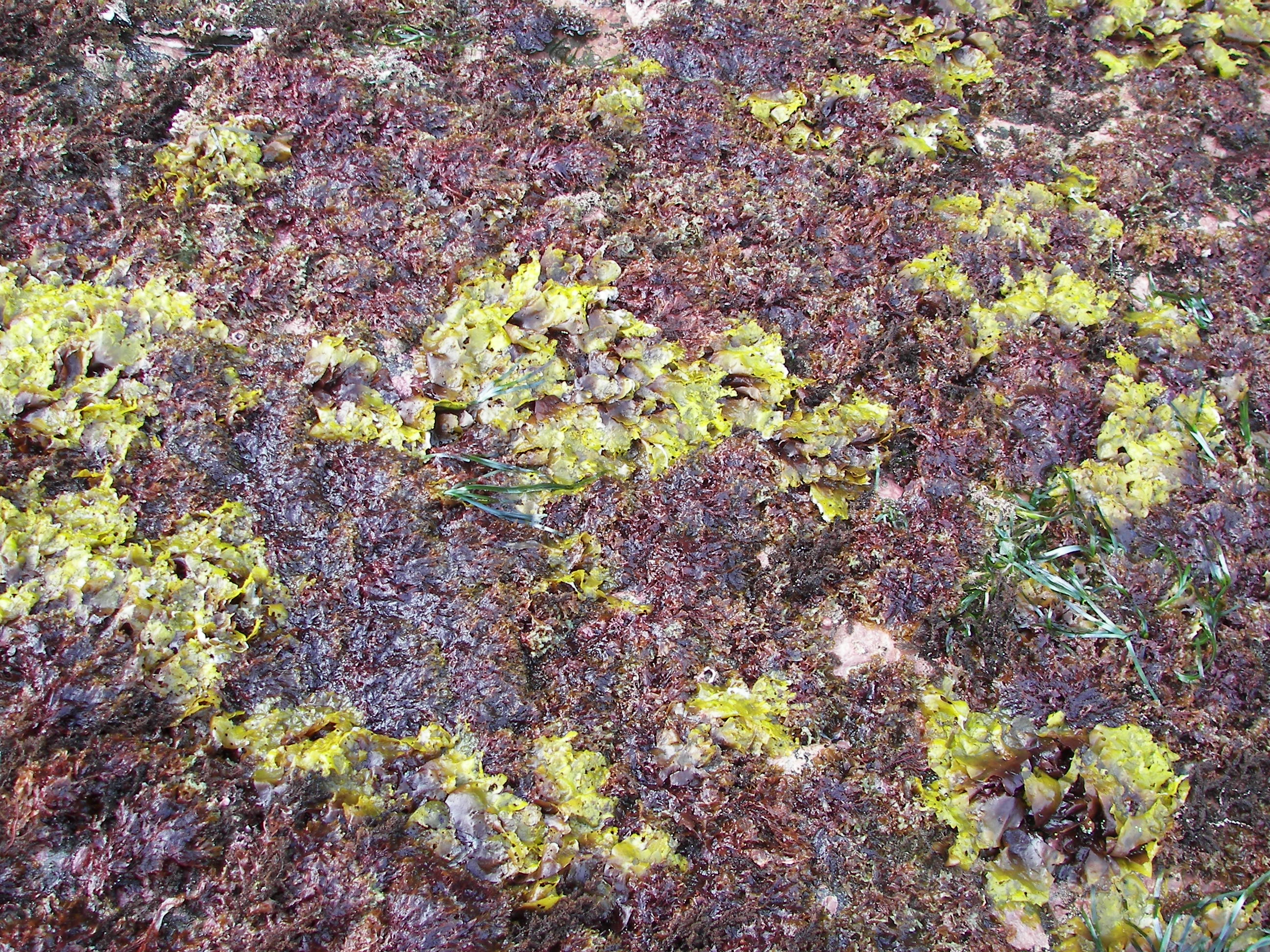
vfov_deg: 39.7
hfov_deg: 51.4
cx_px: 635
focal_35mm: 36
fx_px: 1321
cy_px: 476
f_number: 2.8
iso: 50
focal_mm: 6
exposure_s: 1/50
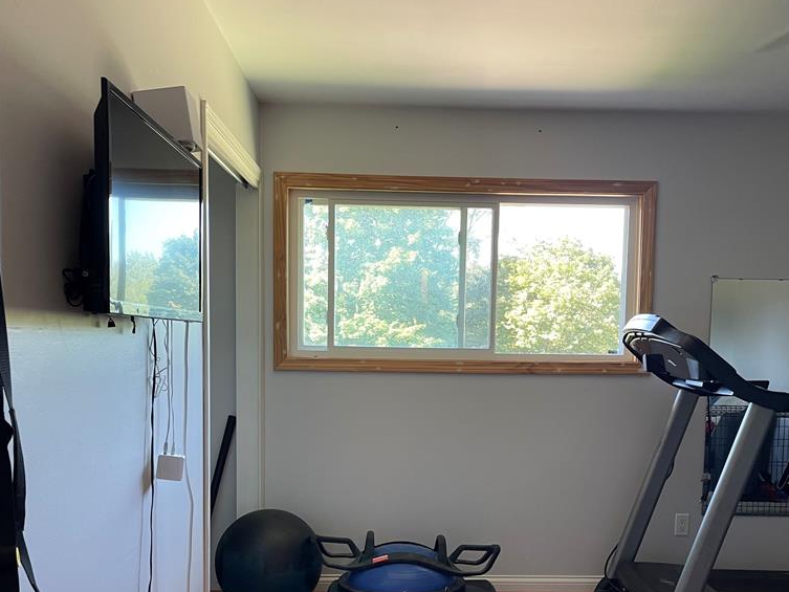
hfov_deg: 53.9
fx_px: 775
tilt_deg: -4.4
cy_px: 394
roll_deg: -1.3
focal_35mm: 34
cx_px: 417
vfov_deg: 41.3
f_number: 1.6
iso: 125
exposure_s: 1/60
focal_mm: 5.1
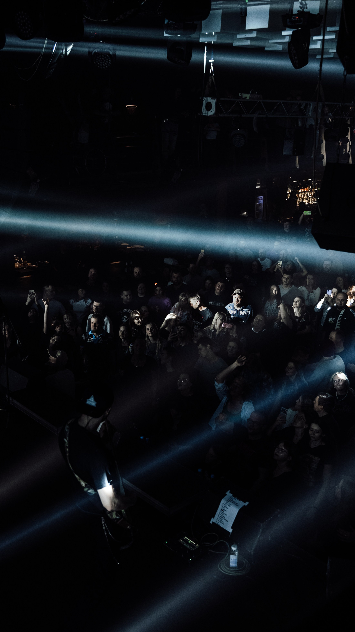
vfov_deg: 52.8
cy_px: 316
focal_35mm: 38
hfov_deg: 31.1
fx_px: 636
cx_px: 145
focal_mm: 24
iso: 1000
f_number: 2.8
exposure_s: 1/250
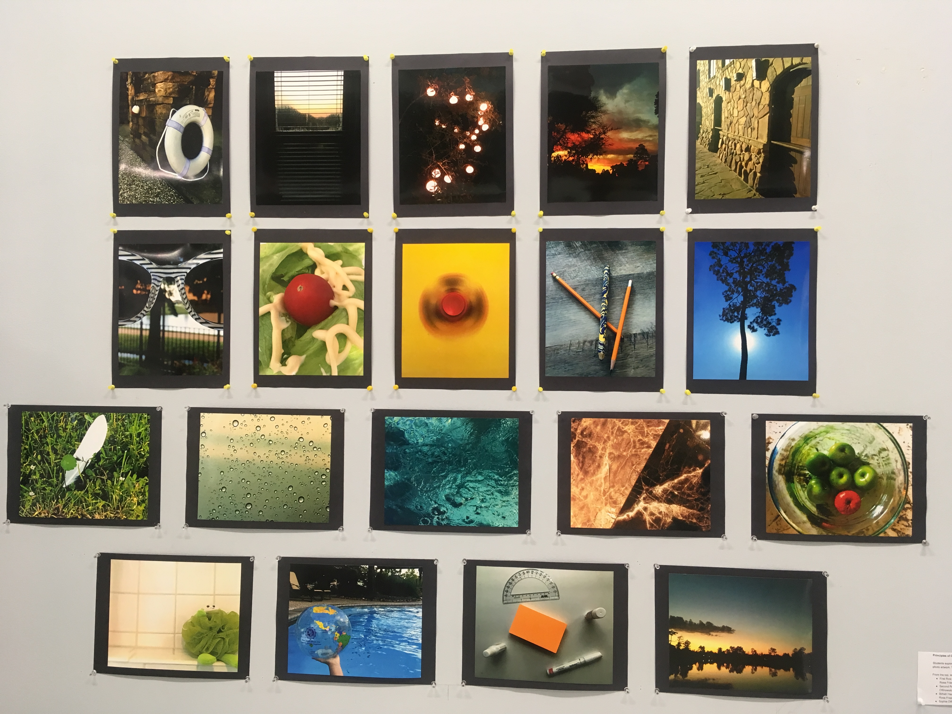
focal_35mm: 29
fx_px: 798
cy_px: 357
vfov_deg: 48.2
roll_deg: -0.6
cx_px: 476
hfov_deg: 61.7
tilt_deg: +0.1
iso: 80
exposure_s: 1/30
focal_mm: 4.15
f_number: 2.2
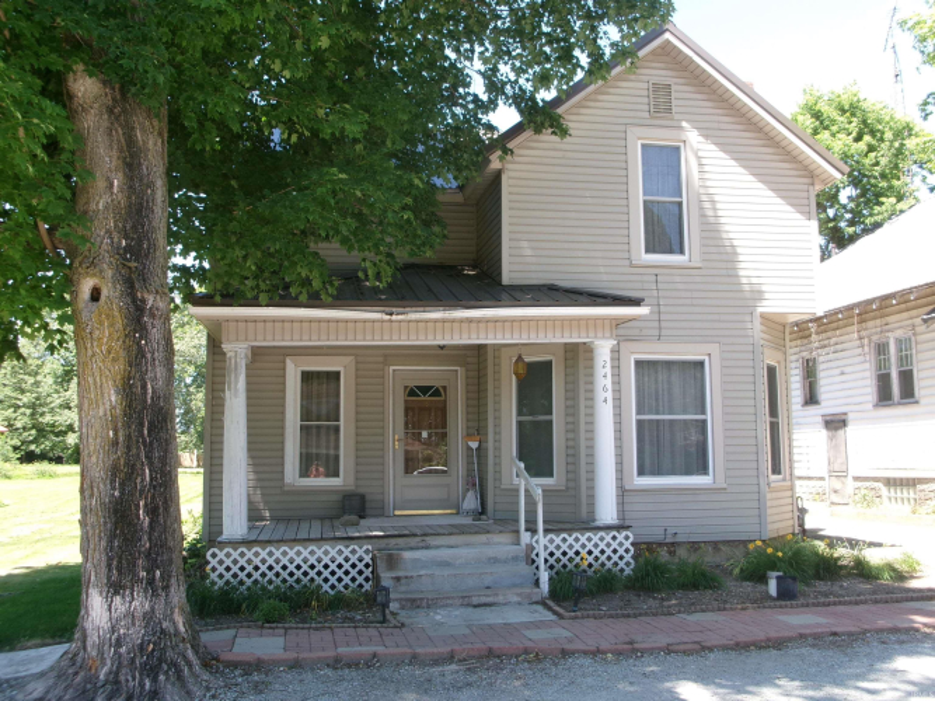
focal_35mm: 36
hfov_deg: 51.4
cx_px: 468
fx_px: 972
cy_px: 350
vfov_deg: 39.6
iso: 100
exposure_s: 1/120
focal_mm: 6.4
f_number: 4.5
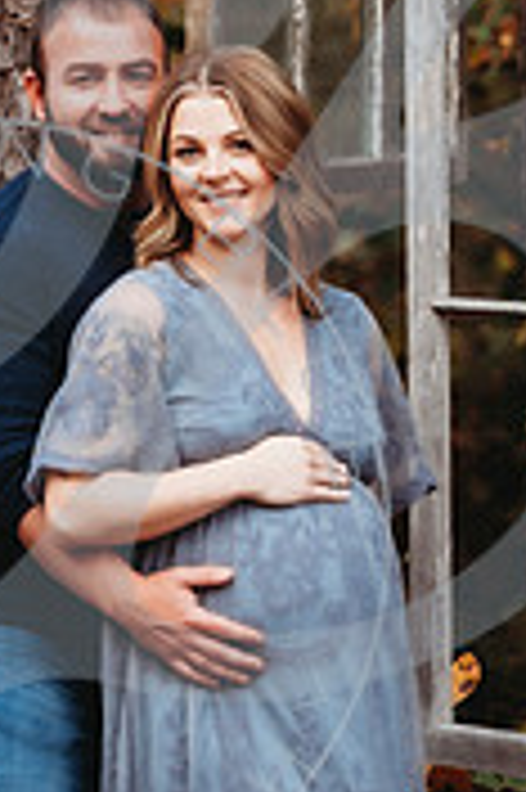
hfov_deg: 4.6
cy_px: 194
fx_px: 6522
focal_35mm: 297
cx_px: 175
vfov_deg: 6.9
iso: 100
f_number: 2.8
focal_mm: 116
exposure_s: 1/160
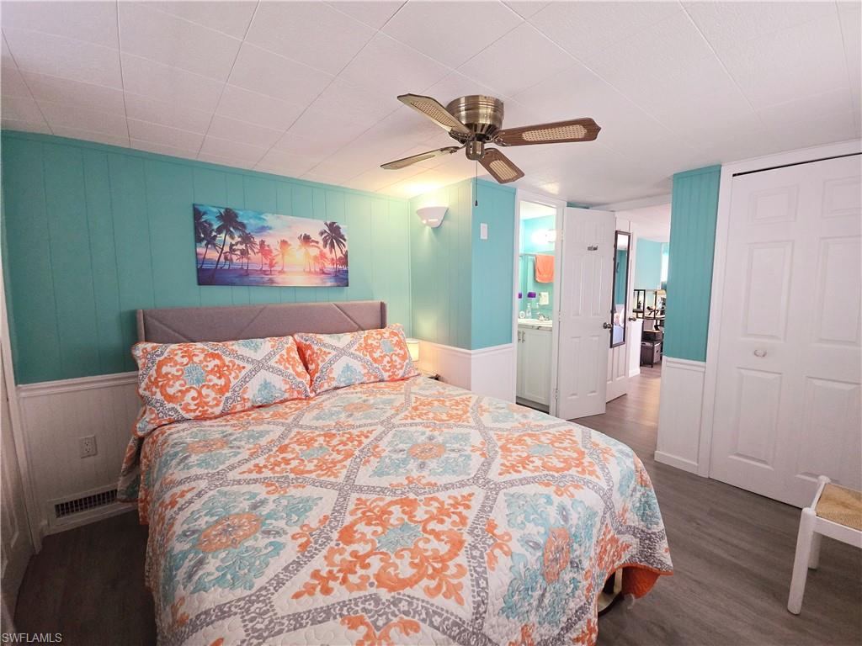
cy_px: 323
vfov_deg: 89.9
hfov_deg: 106.2
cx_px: 431
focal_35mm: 13
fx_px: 324
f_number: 2.2
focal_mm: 2.2
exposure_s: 1/60.2
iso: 400
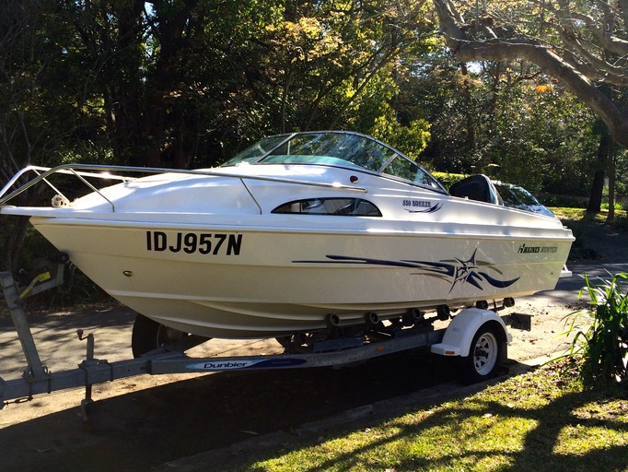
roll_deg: +5.0
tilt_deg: -7.5
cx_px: 272
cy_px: 250
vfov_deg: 41.8
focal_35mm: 34
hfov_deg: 53.8
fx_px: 617
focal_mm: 4.15
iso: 32
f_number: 2.2
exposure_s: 1/733
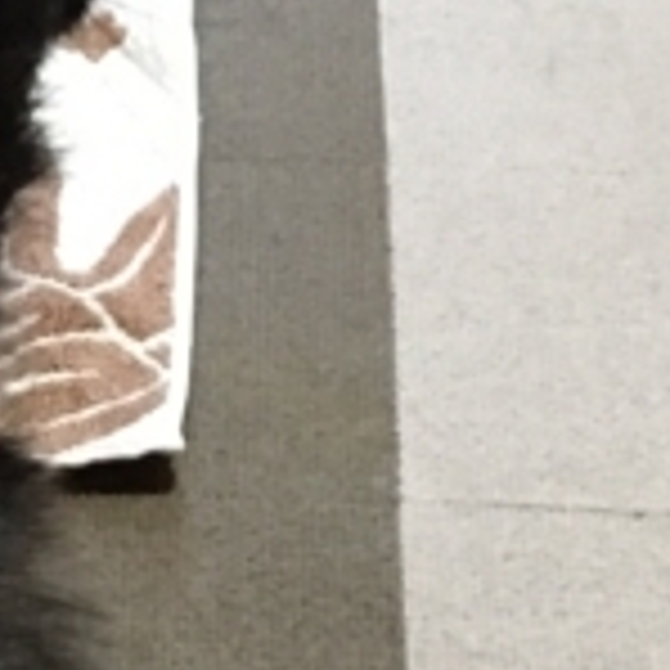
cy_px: 594
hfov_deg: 9.8
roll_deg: +1.4
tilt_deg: -34.1
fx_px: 3854
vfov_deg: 9.9
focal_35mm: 176
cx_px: -193
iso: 250
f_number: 2.2
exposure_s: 1/15
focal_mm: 4.15
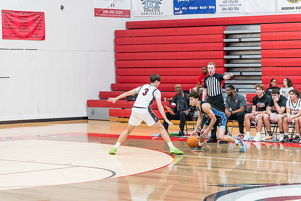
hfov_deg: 17.1
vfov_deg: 11.4
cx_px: 150
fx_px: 1003
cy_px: 100
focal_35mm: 120
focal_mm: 120
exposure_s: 1/320
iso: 5000
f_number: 4
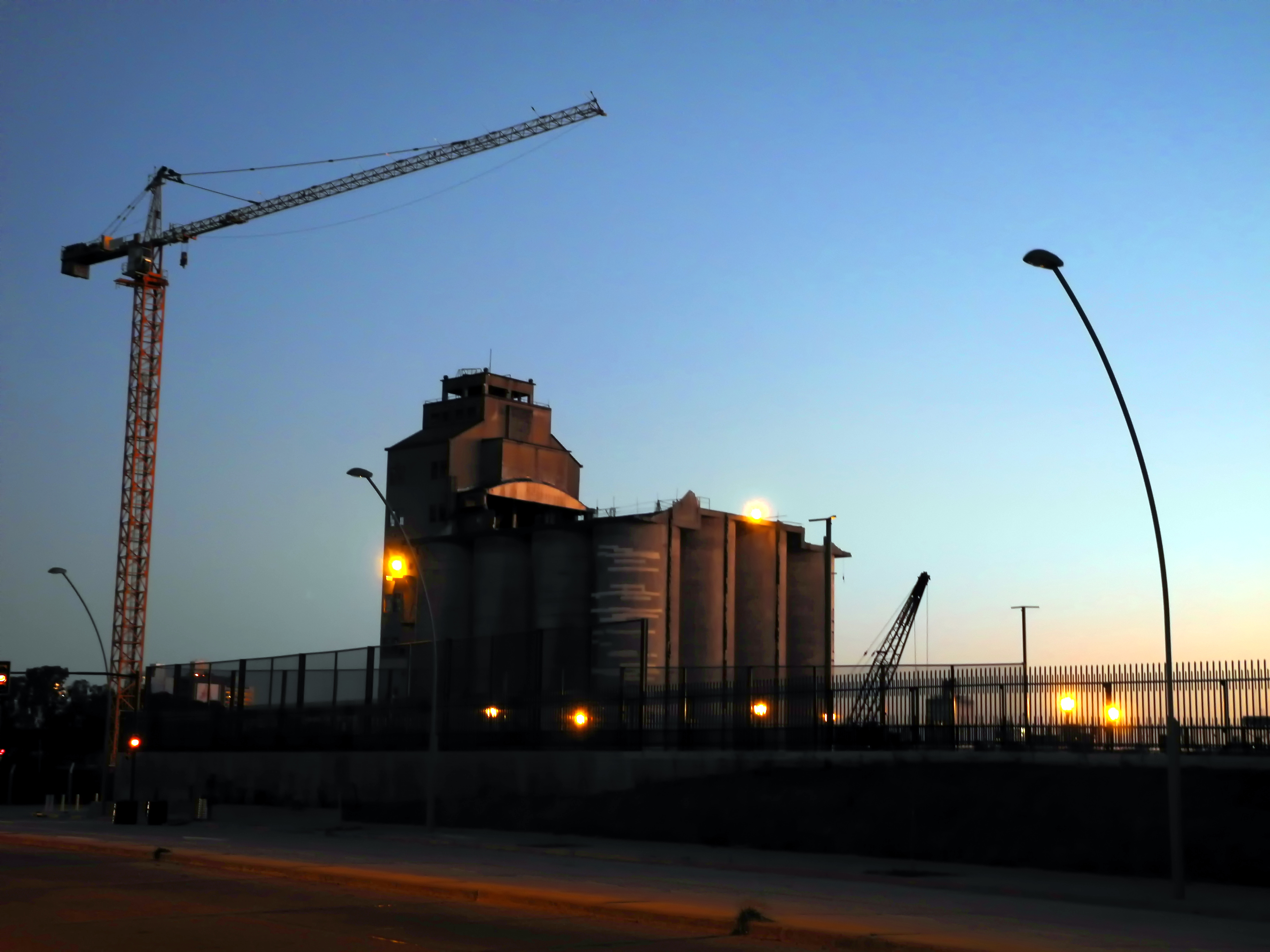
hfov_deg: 38.2
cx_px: 635
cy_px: 476
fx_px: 1834
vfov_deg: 29.1
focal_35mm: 50
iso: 100
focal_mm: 10.7
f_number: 3.5
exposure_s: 1/5
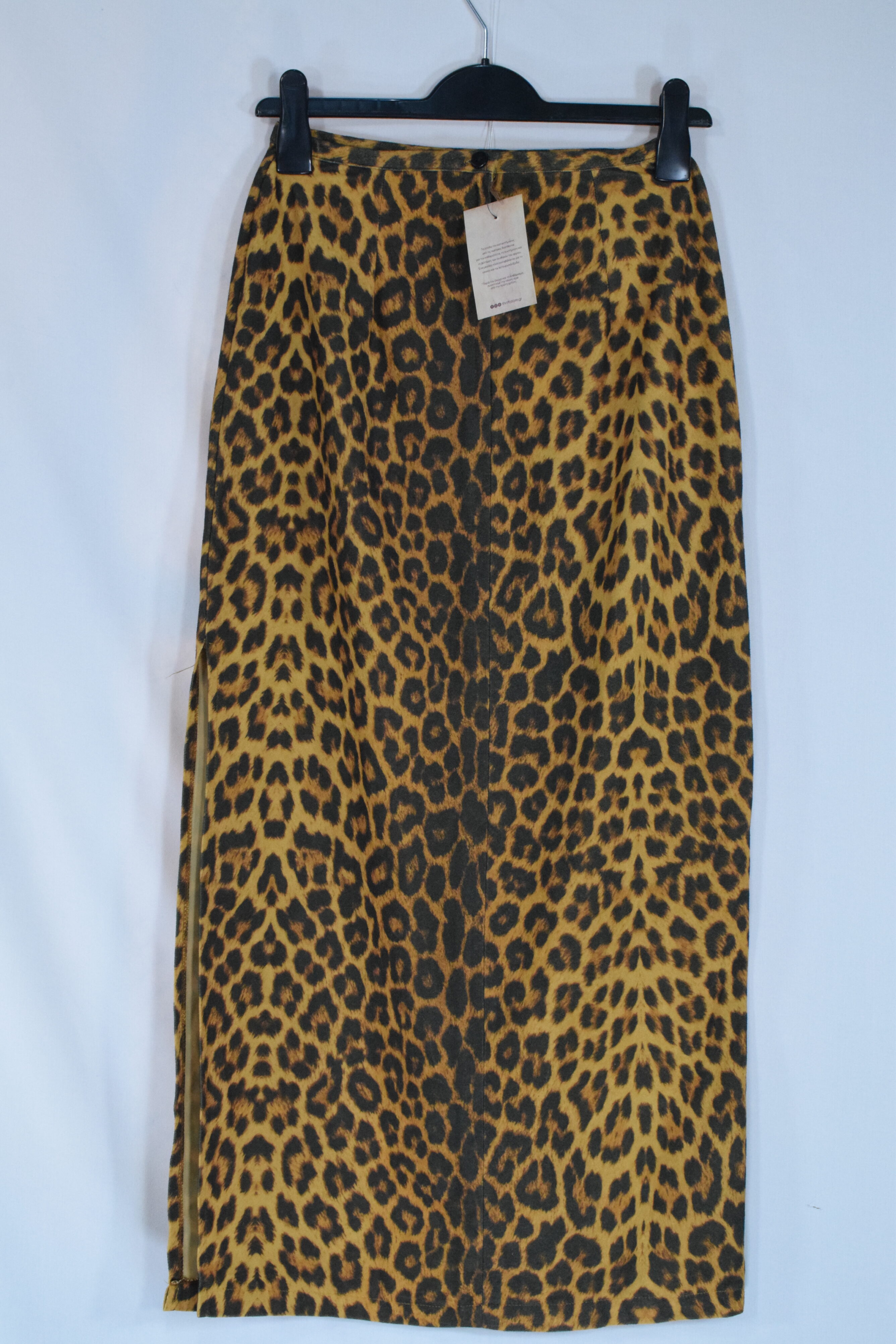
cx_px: 448
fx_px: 1903
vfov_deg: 38.9
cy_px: 672
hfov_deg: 26.5
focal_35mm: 51
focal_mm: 34
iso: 3200
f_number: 10
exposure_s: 1/250
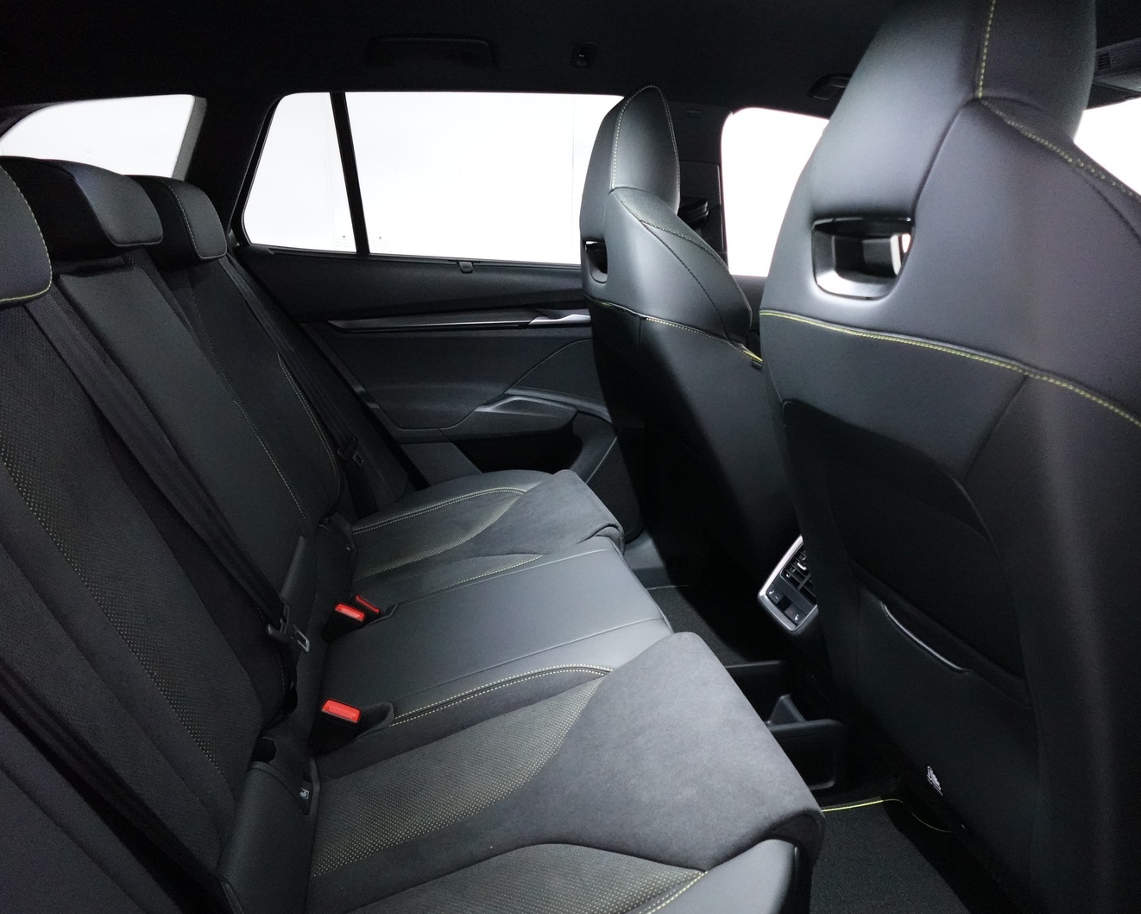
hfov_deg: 72.5
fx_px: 777
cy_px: 463
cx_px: 606
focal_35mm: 23
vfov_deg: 60.9
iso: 3200
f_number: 2
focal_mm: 7.6
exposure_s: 1/80
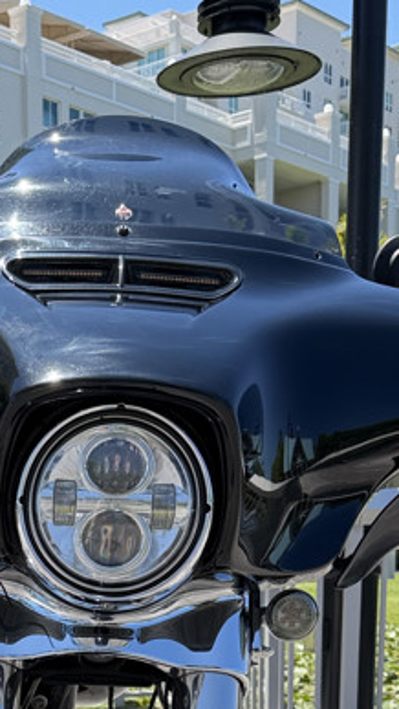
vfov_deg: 26.2
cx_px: 18
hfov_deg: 16.5
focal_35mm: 72
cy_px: 844
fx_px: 1353
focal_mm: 6.76
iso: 100
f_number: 1.78
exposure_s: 1/2000
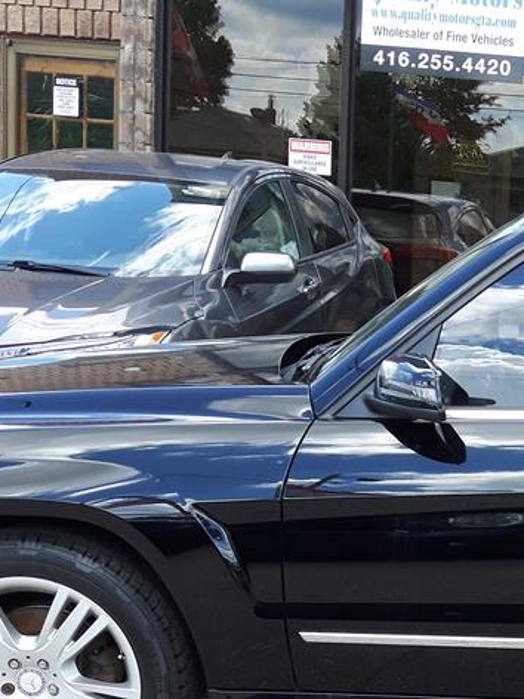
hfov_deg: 16.6
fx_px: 1695
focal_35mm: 84
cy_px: 557
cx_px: 671
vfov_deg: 23.0
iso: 40
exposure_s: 1/223
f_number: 1.9
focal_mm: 3.7
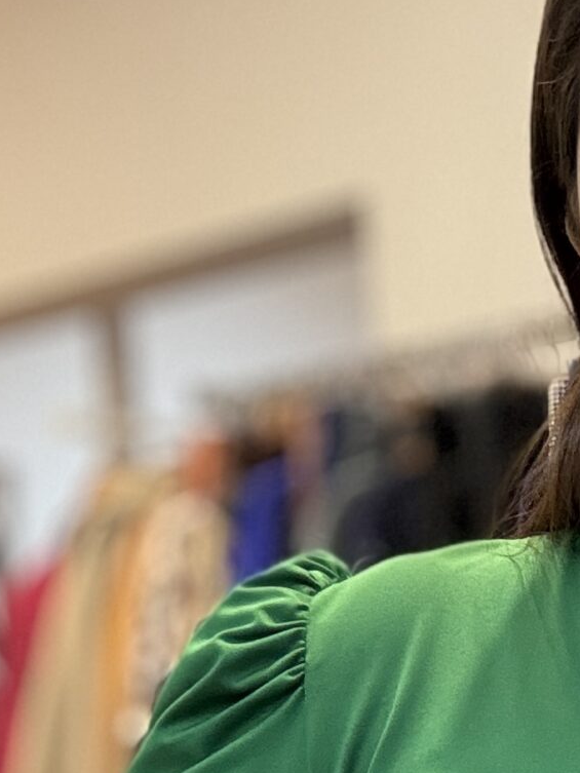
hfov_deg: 13.8
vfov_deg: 18.0
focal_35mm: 102
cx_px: 812
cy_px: 998
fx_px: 2278
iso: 160
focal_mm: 2.69
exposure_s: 1/50
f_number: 1.9
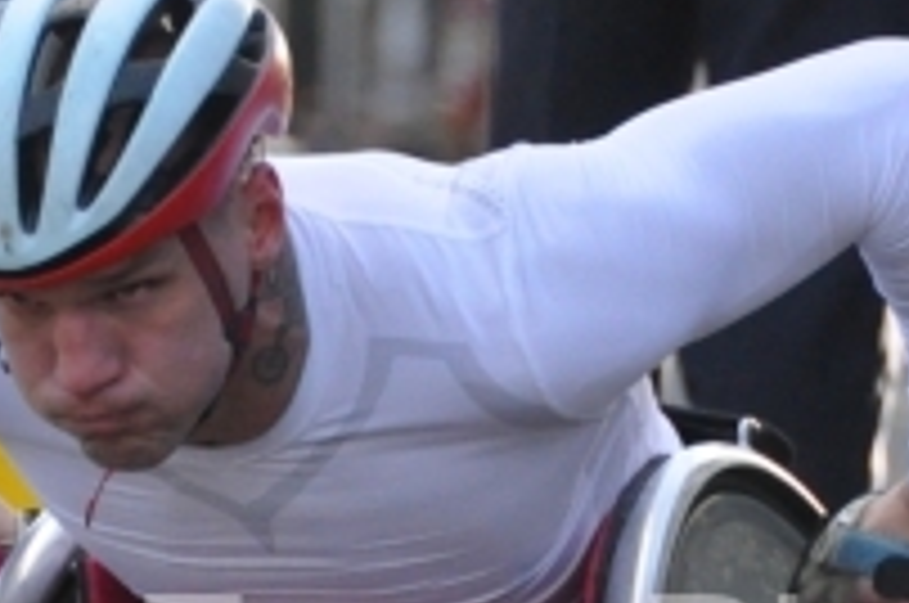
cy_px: 691
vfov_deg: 1.2
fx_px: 29949
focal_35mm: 1188
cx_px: 243
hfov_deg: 1.7
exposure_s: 1/1250
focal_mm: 200
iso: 2000
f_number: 5.6
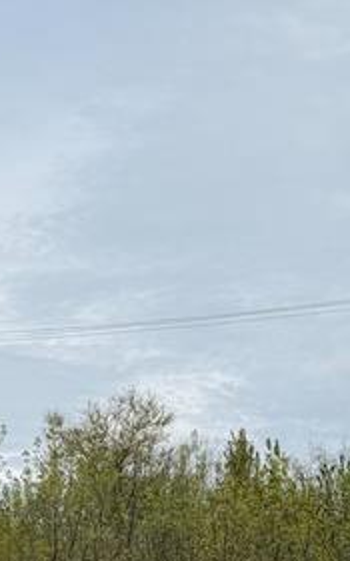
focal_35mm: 93
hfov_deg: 13.9
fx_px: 1419
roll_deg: +0.3
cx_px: 32
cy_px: 669
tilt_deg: +1.1
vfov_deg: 20.9
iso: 80
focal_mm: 6.76
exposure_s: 1/9091
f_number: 1.78
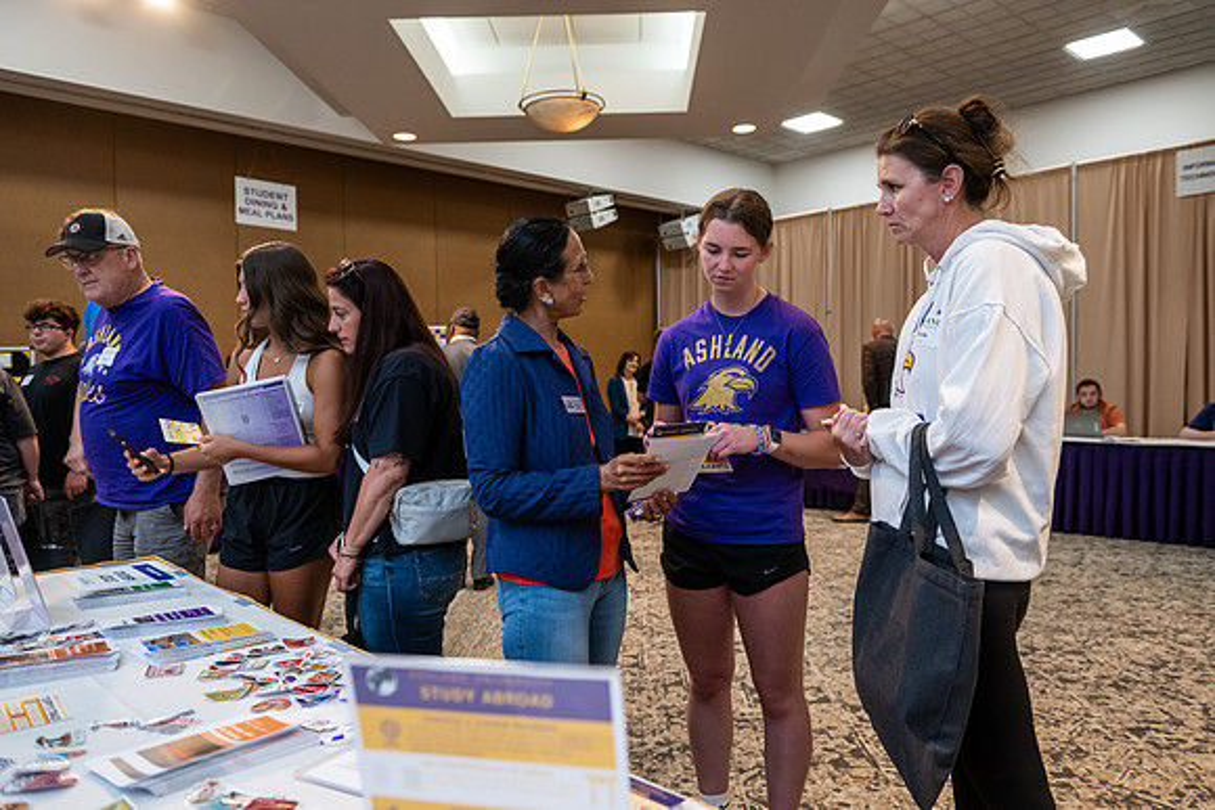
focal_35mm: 27
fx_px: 911
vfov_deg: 48.0
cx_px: 608
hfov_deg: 67.4
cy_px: 405
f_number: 3.5
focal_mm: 27
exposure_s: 1/200
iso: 2000
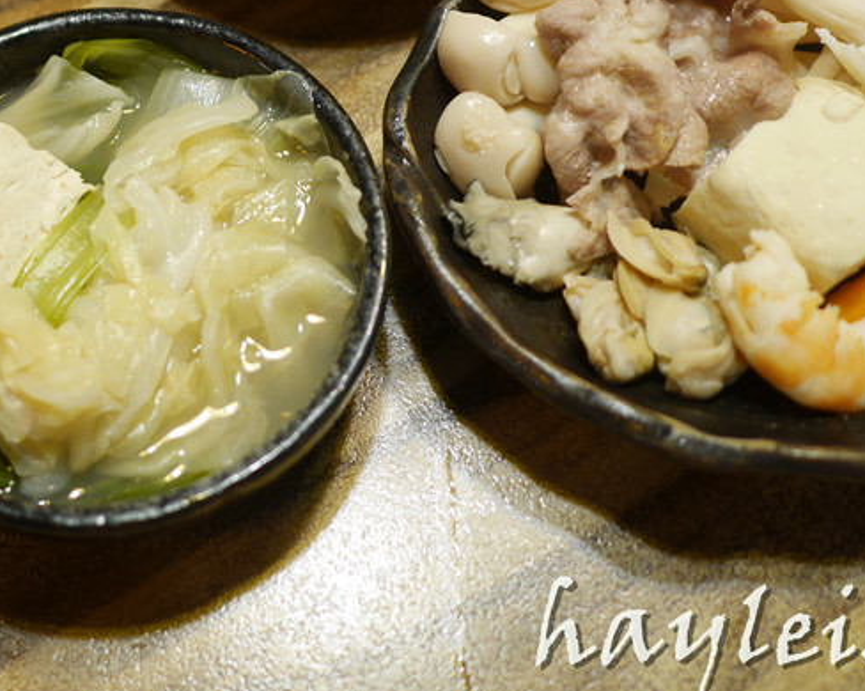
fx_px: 1535
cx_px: 230
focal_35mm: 60
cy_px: 35
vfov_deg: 24.5
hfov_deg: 31.0
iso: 400
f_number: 1.7
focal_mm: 15
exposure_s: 1/60
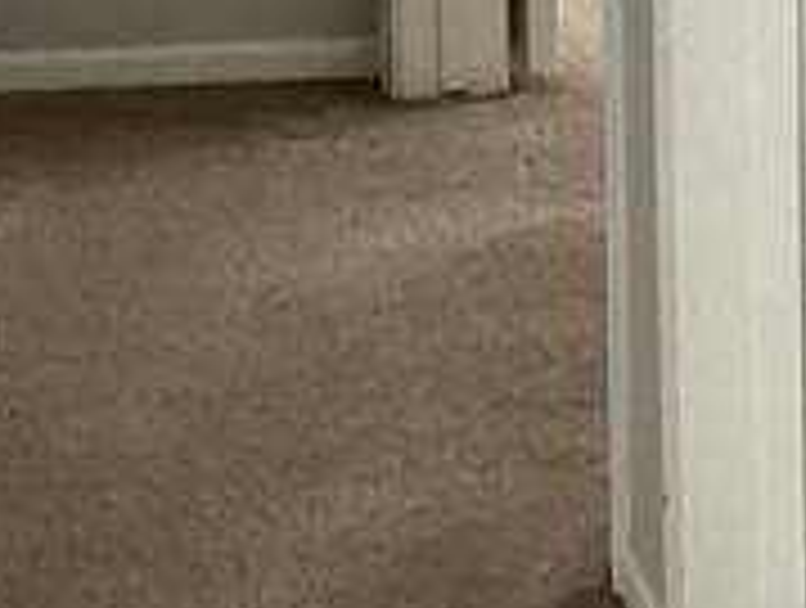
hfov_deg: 11.1
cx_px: 45
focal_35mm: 177
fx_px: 4130
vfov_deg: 8.2
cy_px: -297
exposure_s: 1/60
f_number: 2.4
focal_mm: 3.3
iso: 250
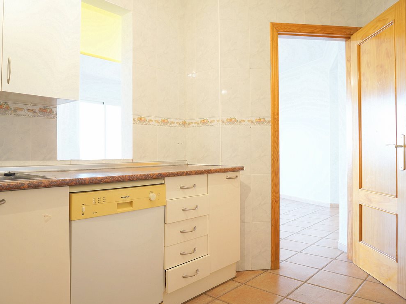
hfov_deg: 65.2
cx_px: 185
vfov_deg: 51.3
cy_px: 151
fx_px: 317
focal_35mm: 27
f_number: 3.5
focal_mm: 16
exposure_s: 1/8
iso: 200
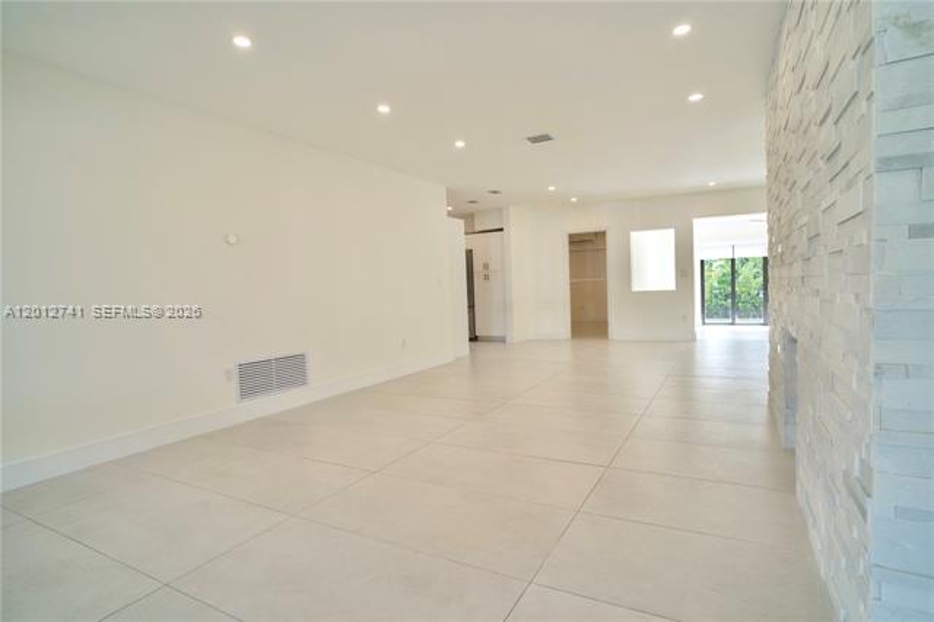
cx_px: 467
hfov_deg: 90.0
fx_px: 467
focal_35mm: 18
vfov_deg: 67.3
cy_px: 311
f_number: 5.6
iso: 800
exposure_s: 1/200
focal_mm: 18
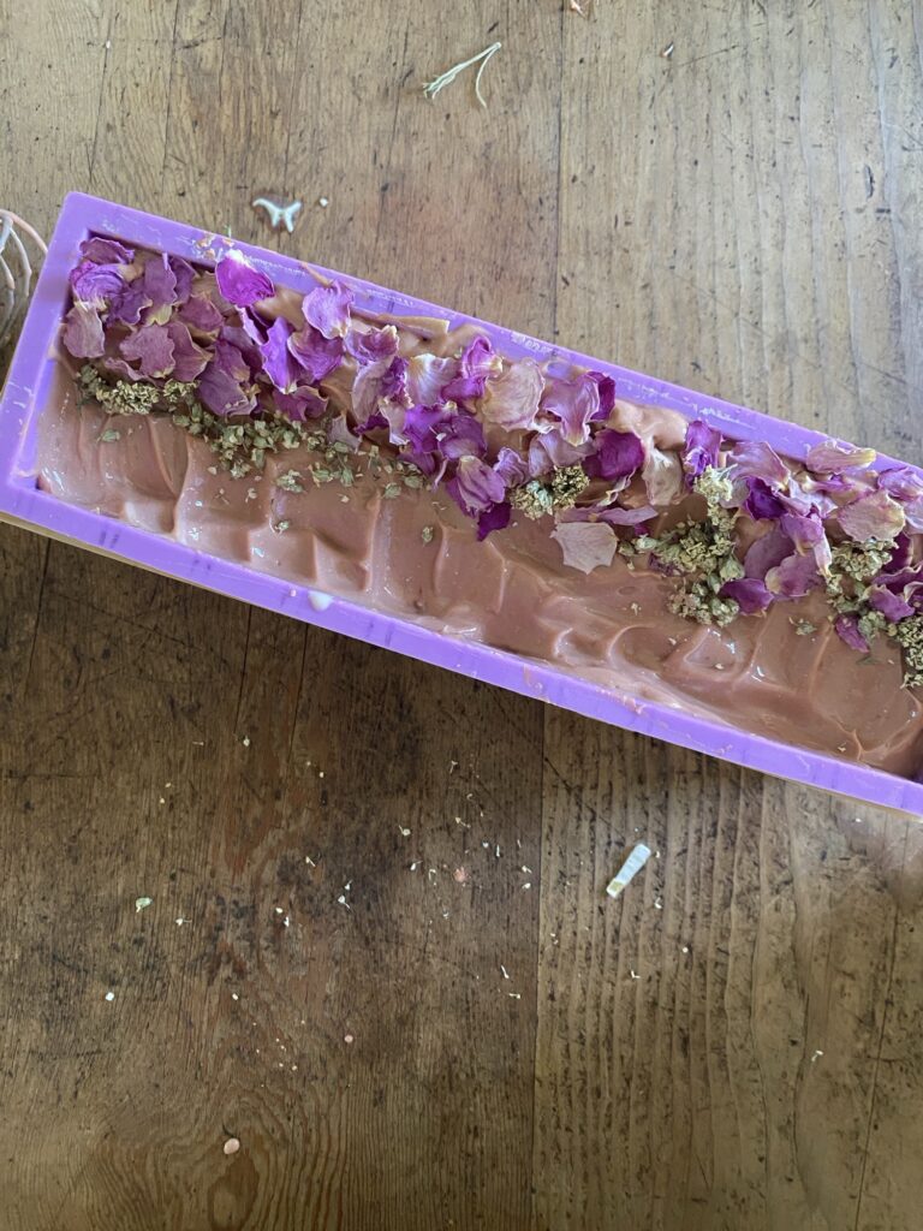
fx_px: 924
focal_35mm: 26
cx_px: 462
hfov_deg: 53.1
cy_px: 616
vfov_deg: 67.3
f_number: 1.8
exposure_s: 1/60
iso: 400
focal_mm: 4.25
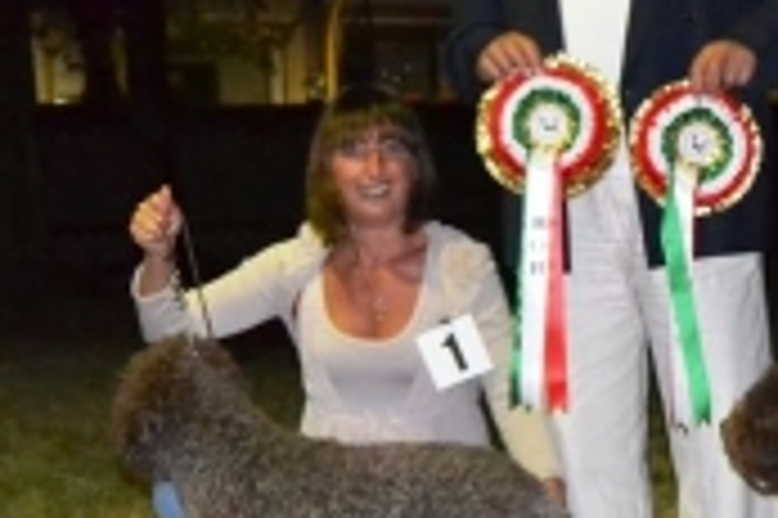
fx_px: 1511
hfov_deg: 27.8
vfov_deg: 19.4
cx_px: 702
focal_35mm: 70
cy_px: 236
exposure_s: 1/60
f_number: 3.5
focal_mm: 18
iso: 3200
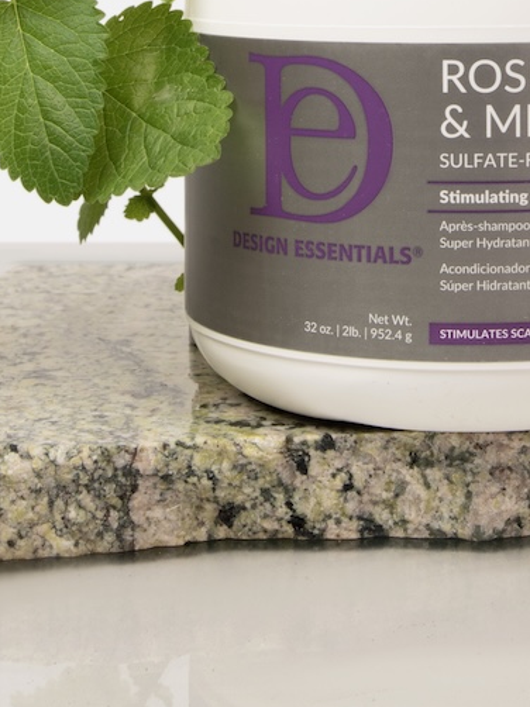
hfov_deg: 13.8
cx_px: 462
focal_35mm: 106
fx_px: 2166
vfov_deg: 17.8
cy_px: -111
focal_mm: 36
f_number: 14
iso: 160
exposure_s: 1/160
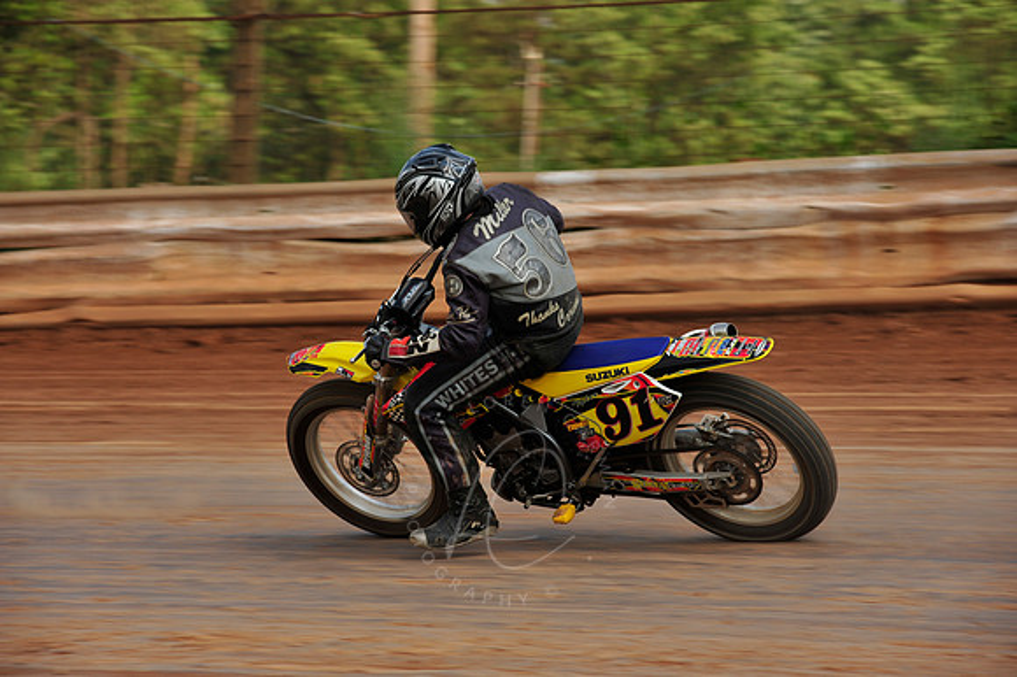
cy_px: 338
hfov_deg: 12.1
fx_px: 4800
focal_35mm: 170
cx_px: 508
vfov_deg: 8.1
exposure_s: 1/400
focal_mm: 170
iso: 200
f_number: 9
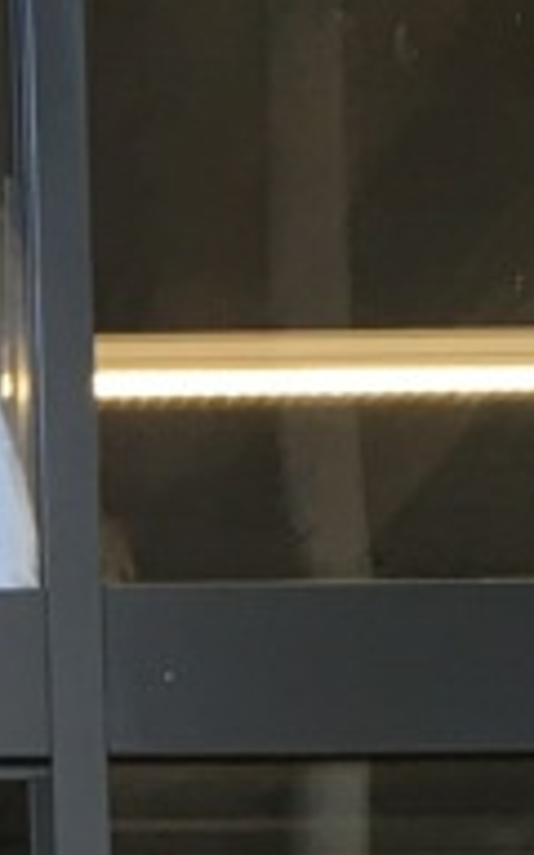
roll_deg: +0.7
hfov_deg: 6.1
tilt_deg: +8.6
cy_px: 1153
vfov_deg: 10.0
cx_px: -828
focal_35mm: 205
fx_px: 4773
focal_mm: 4.15
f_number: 2.2
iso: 25
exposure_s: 1/33
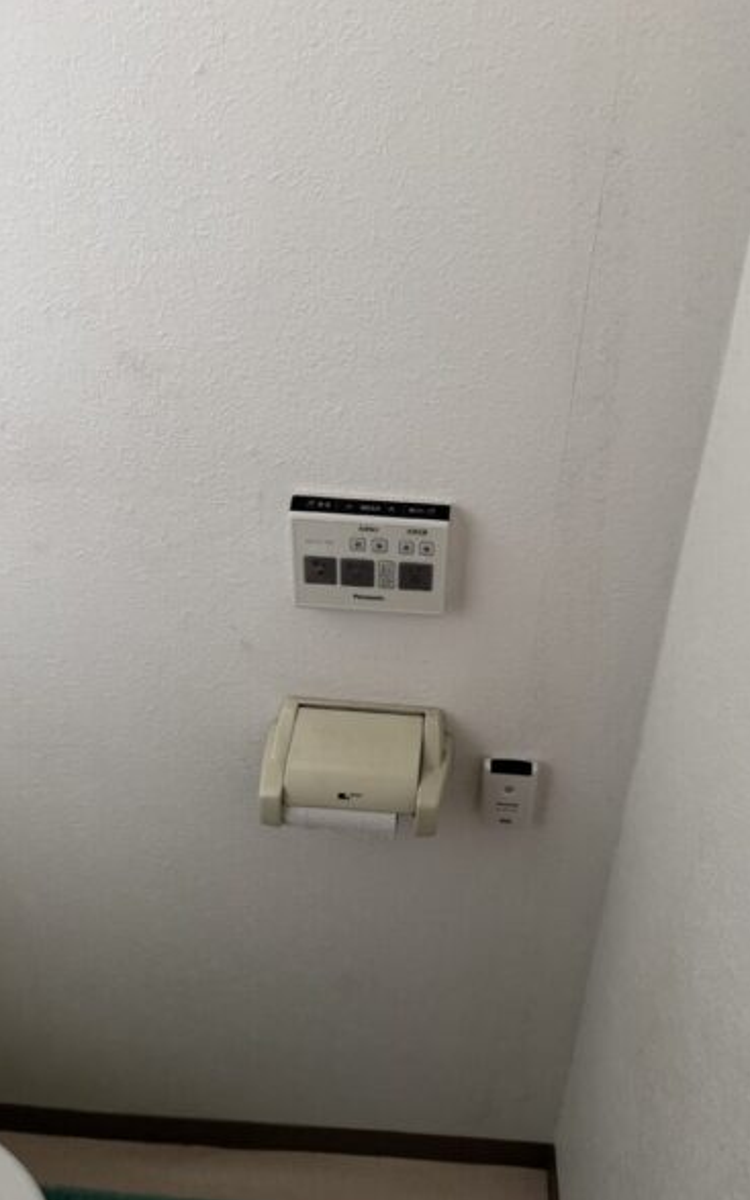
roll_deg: -3.9
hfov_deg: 47.4
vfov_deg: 70.4
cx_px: 441
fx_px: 850
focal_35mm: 26
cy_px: 603
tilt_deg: -28.5
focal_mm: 6.76
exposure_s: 1/60
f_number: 1.78
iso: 400
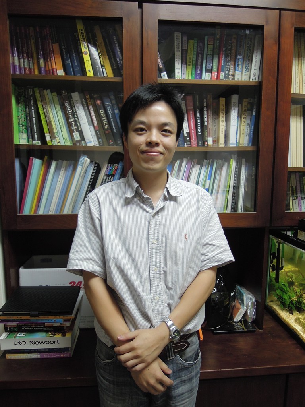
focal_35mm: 24
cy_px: 204
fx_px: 282
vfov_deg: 71.6
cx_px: 152
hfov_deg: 56.8
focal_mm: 4.3
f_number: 1.8
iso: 160
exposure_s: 1/30
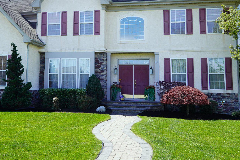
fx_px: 379
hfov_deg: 34.9
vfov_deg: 23.6
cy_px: 39
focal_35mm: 57
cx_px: 87
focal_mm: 23
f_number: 8
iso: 100
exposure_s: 1/125
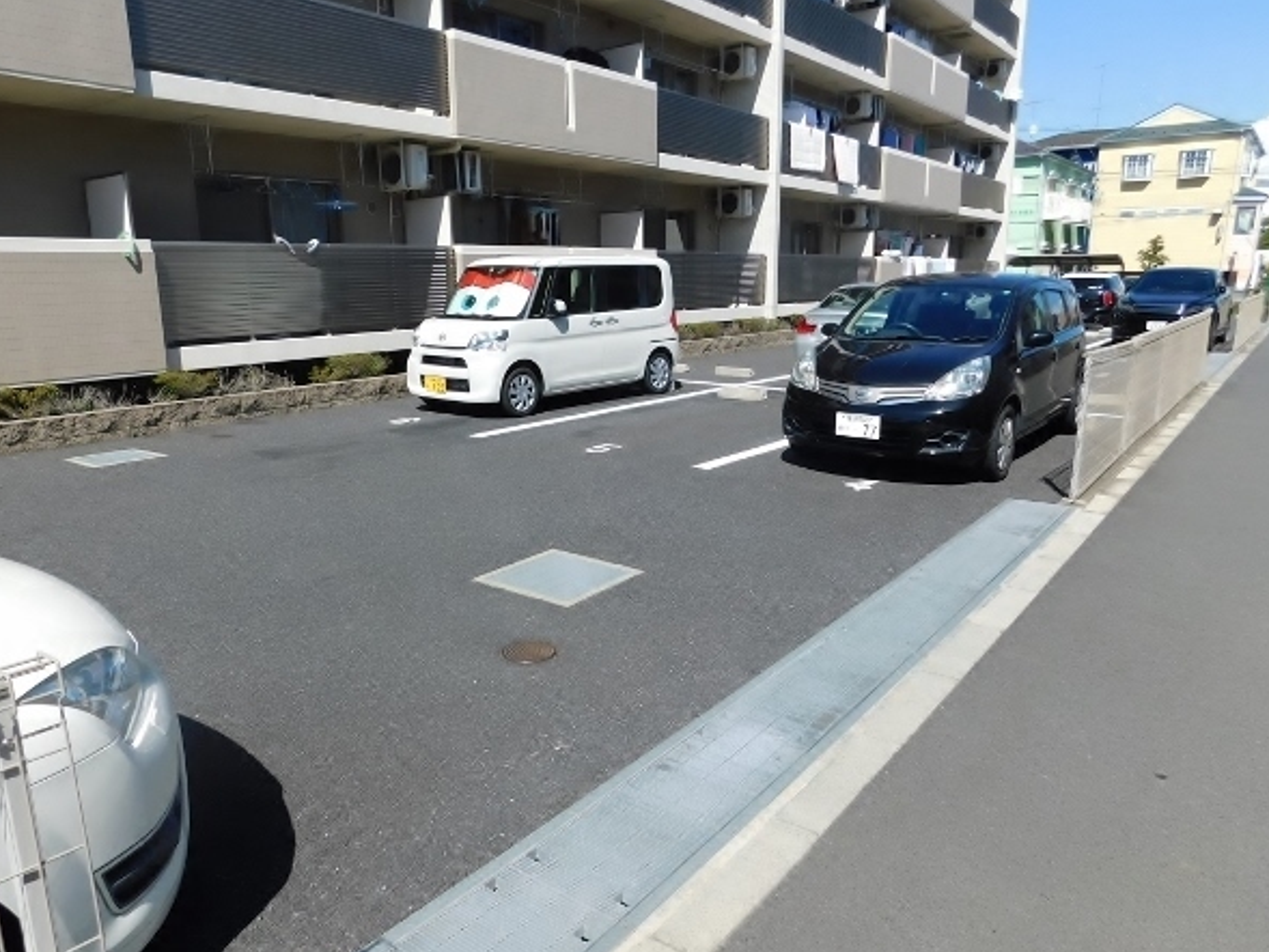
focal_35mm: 25
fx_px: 917
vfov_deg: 54.9
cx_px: 601
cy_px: 495
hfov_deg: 69.3
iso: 125
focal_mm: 4
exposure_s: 1/400
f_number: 6
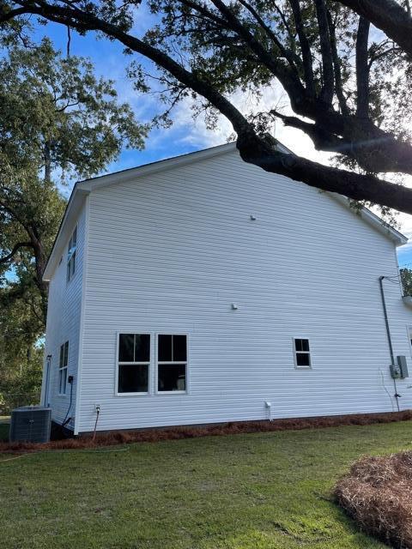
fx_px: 413
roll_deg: +0.8
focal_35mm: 26
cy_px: 274
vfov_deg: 67.3
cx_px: 206
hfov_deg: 53.1
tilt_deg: +15.5
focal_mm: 4.2
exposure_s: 1/1024
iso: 32
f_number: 1.6
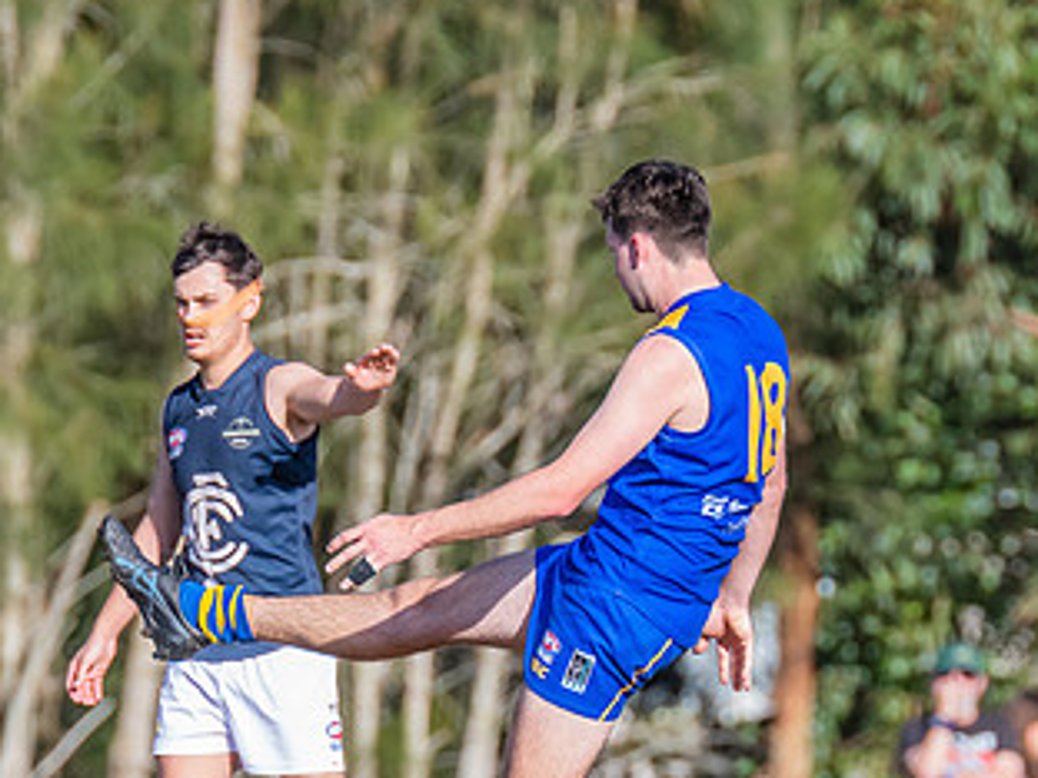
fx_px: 34814
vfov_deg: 1.3
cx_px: 635
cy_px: 389
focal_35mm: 1161
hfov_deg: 1.7
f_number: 7.1
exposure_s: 1/2000
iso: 800
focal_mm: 420
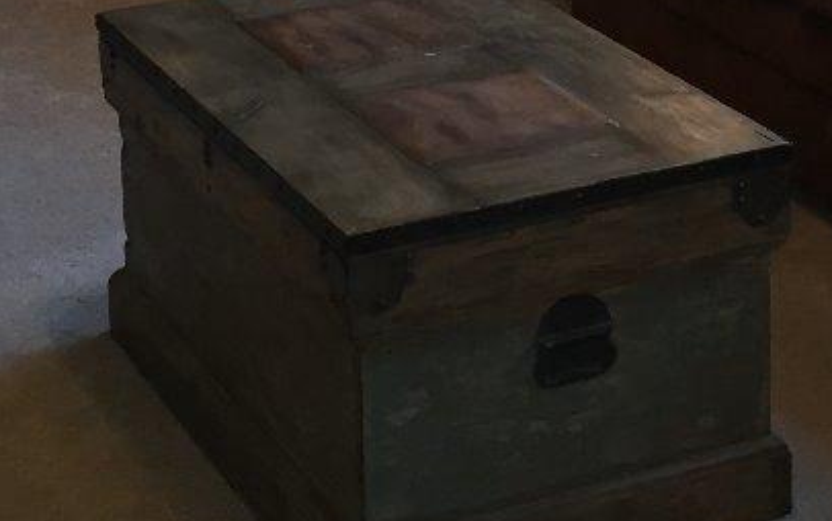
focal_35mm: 109
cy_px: -324
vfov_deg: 11.4
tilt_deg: -9.6
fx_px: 2472
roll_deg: -0.3
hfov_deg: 18.7
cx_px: 785
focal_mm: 4.15
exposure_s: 1/30
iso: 80
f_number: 2.2
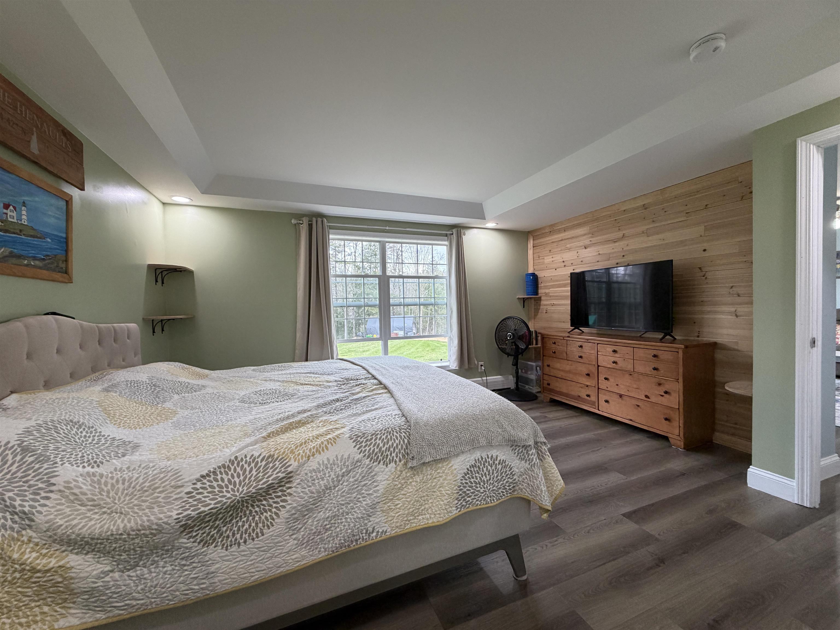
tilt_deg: -0.5
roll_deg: +1.3
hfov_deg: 102.1
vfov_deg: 85.7
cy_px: 315
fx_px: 340
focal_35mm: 14
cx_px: 420
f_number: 2.2
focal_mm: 2.22
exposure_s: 1/60
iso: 160
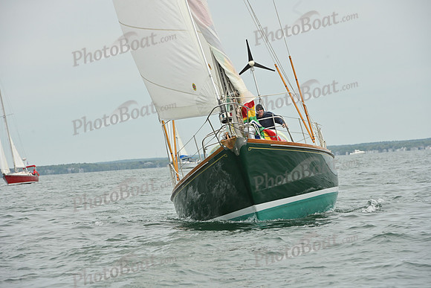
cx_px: 216
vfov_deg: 6.9
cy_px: 144
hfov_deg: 10.3
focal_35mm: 200
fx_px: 2395
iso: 320
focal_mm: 200
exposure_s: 1/1000
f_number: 10
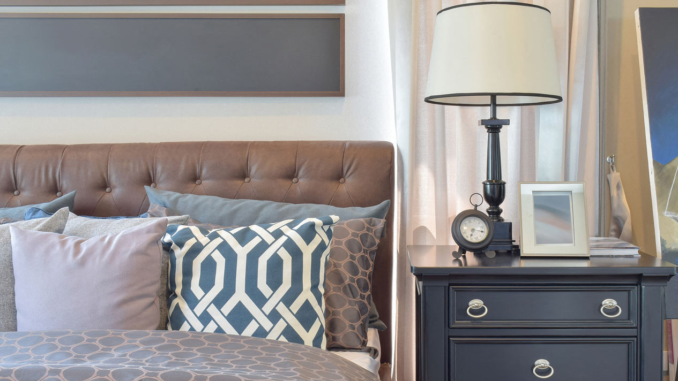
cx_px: 337
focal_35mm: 38
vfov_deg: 31.1
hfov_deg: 52.8
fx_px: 683
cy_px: 224
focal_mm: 24
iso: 100
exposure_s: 2
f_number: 11
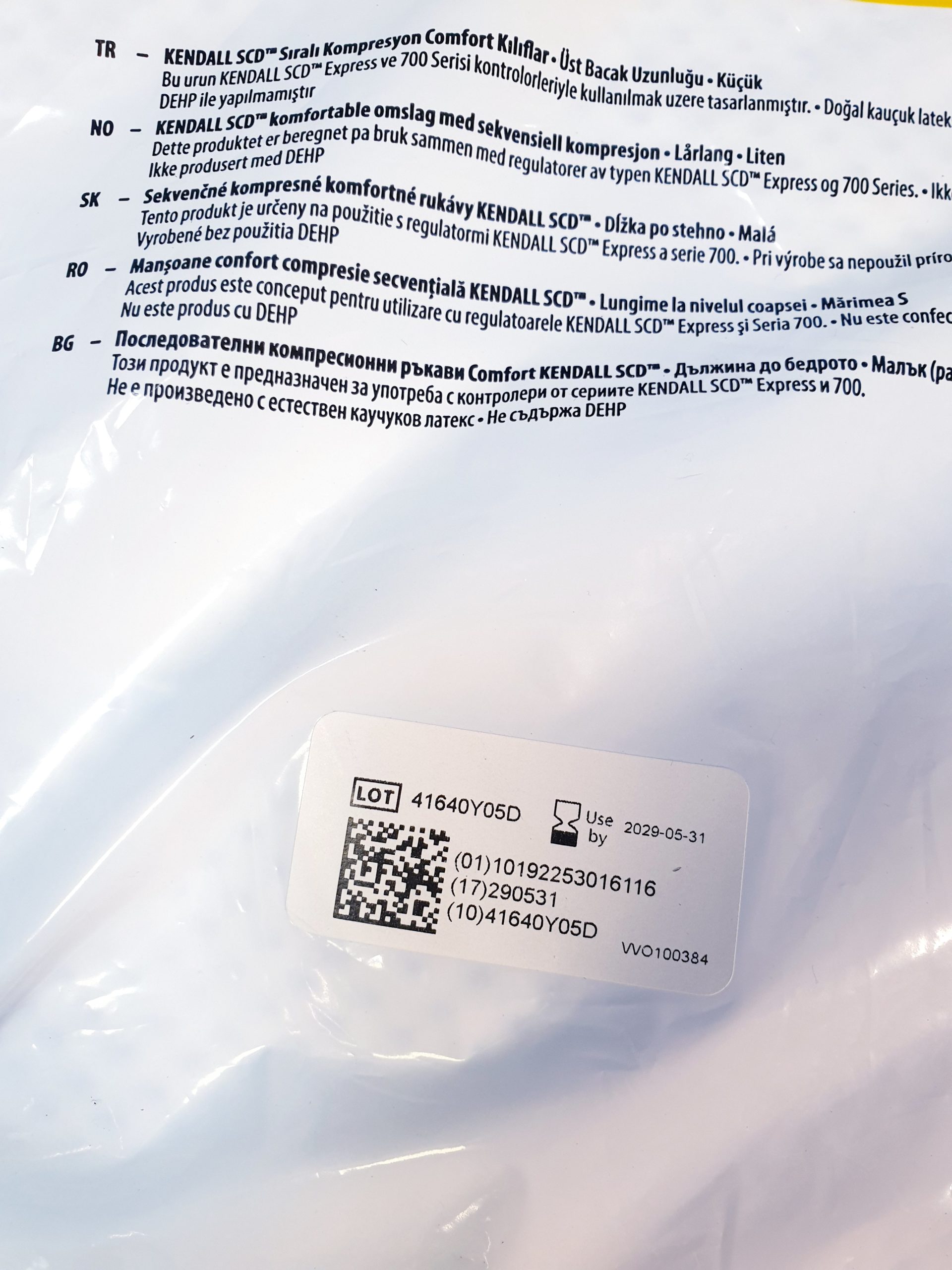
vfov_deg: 67.3
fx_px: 953
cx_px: 476
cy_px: 635
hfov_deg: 53.1
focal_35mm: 26
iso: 160
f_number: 2.4
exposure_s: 1/50
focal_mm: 4.3
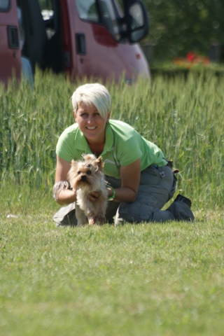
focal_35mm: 450
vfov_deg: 4.6
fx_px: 4200
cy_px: 168
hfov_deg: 3.1
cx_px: 112
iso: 160
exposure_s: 1/500
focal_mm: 300
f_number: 5.6
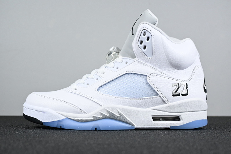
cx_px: 116
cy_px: 77
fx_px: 395
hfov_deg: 32.6
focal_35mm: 62
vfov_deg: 22.1
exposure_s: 1/125
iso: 500
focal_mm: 41
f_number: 5.6
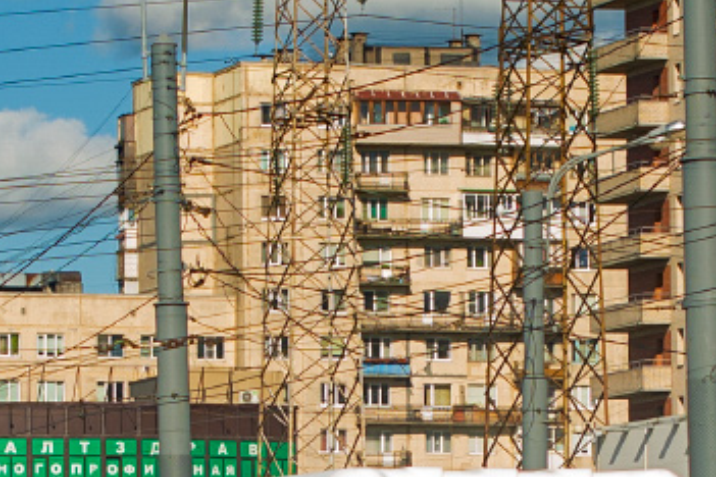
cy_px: 581
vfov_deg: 7.9
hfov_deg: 12.0
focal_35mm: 171
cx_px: 351
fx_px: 3401
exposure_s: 1/1250
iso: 50
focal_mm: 50
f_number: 3.5
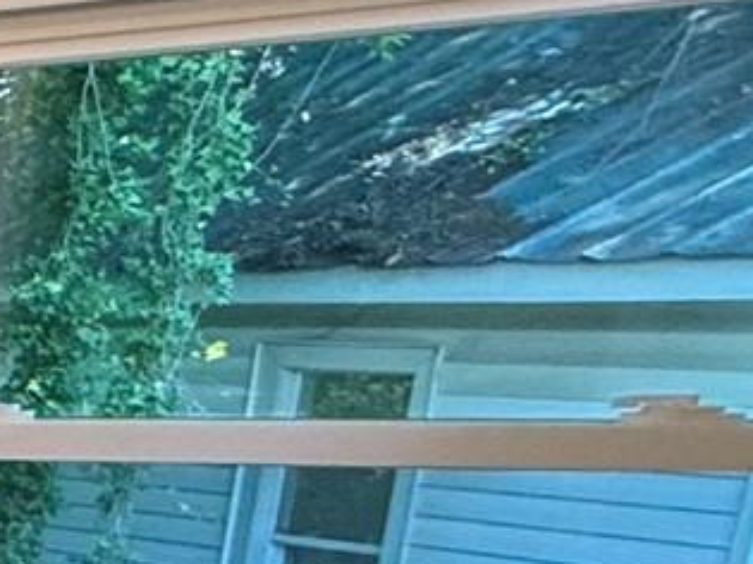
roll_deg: +3.0
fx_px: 1979
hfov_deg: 11.4
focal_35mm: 91
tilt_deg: -17.4
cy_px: 884
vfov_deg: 14.9
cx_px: -1520
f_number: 2.2
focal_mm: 2.22
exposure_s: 1/120
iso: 160
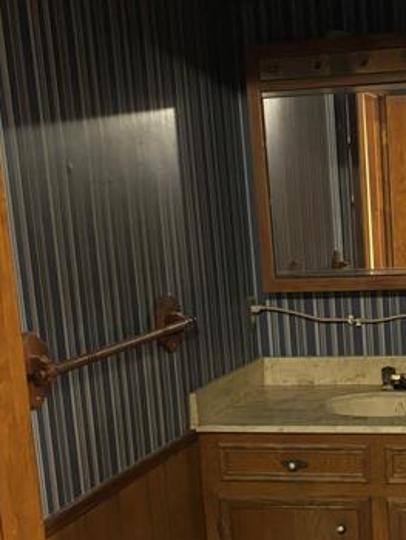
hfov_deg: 24.5
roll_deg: +2.7
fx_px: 890
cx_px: 406
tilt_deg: -8.4
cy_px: 341
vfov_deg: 33.6
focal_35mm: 57
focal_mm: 5.96
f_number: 1.6
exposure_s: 1/30
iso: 640
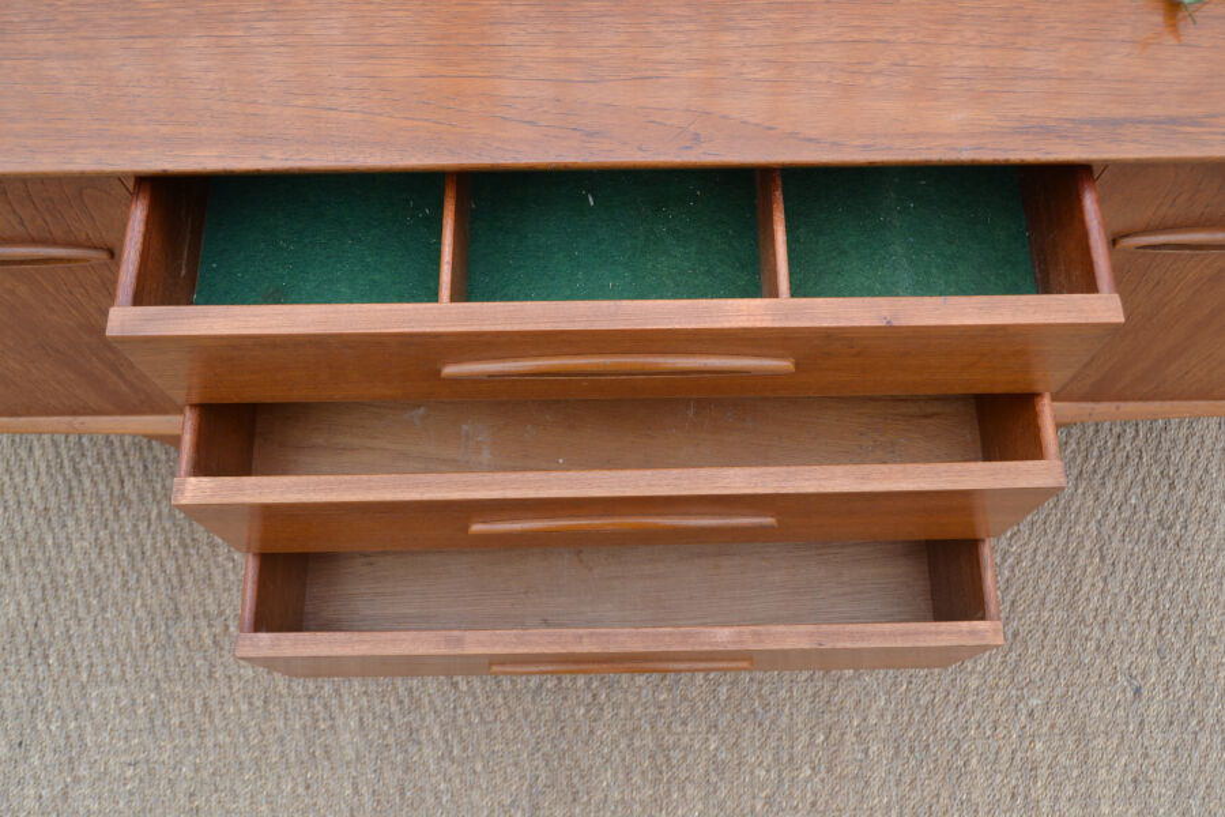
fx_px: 1123
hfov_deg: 57.2
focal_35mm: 33
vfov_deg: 40.0
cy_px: 408
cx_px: 612
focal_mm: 22
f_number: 5.6
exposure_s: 1/125
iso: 180
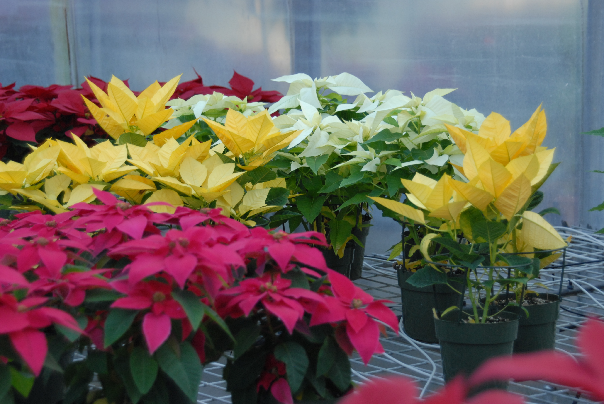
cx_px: 302
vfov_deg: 13.1
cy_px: 202
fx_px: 1764
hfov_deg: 19.4
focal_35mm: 105
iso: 400
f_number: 5.3
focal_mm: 70
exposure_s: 1/125
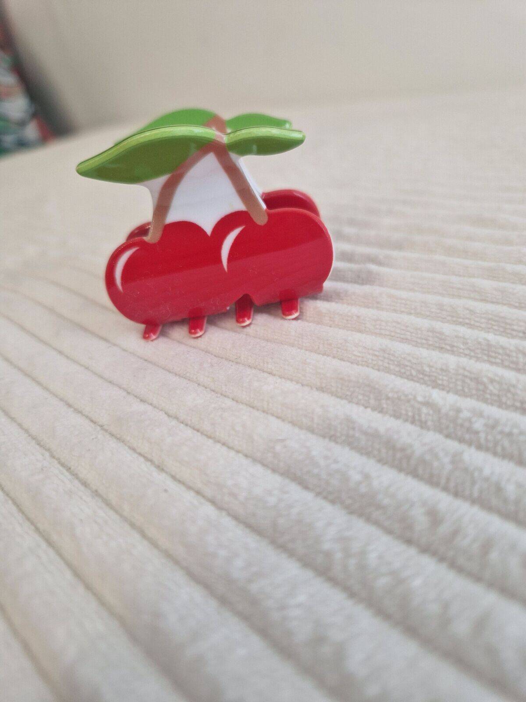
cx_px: 263
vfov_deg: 73.9
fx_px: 466
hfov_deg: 58.9
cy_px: 351
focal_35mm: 23
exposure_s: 1/100
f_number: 1.8
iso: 160
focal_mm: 5.4
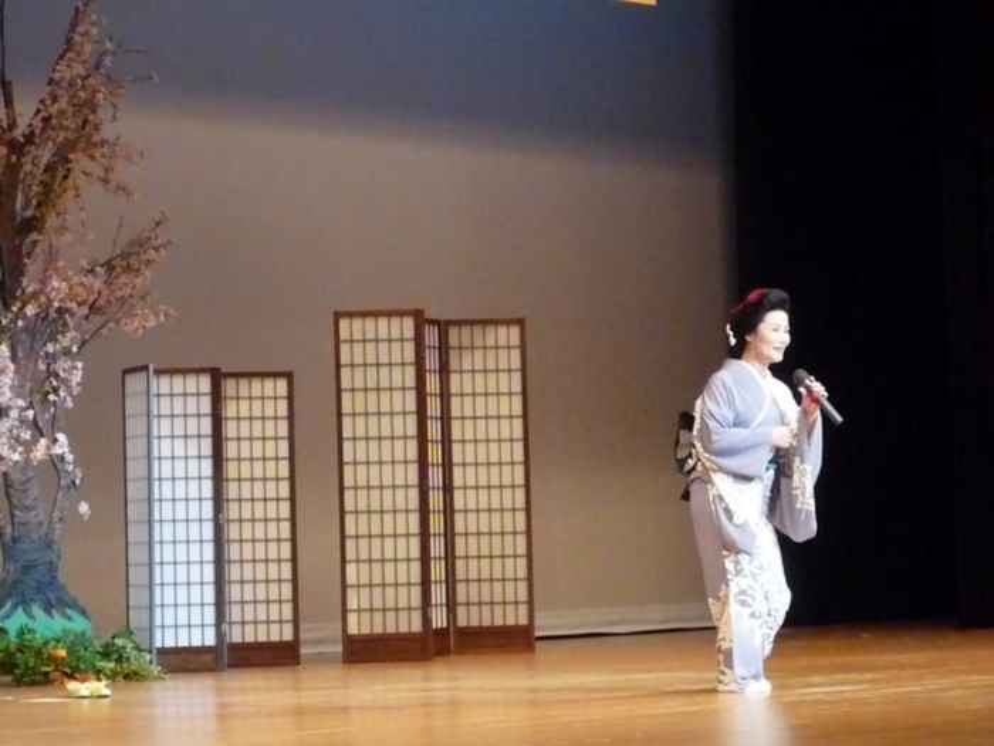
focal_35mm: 120
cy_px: 373
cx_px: 497
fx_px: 3446
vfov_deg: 12.3
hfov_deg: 16.4
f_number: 5.8
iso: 3200
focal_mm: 20.8
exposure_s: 1/125
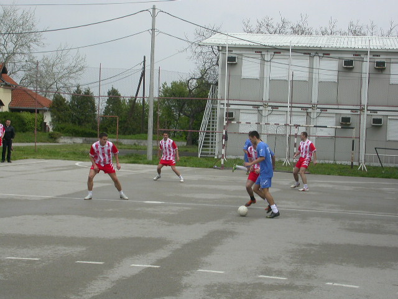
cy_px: 150
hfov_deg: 23.0
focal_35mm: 85
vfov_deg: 17.4
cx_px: 199
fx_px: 977
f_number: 5.8
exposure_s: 1/564
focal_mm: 17.7
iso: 100
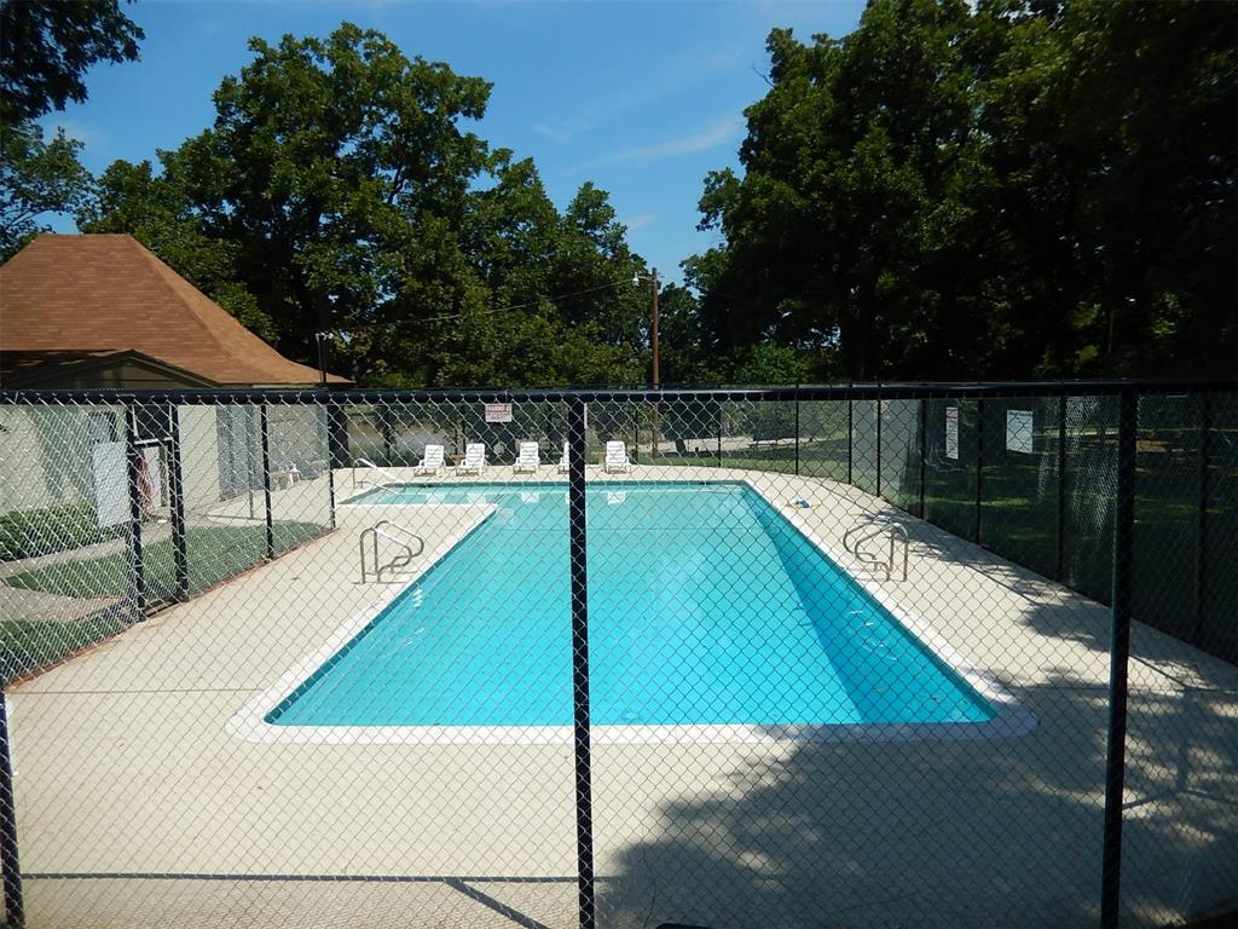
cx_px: 619
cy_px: 464
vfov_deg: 54.9
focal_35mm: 25
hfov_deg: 69.4
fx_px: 894
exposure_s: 1/500
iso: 125
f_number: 6.8
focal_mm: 4.5
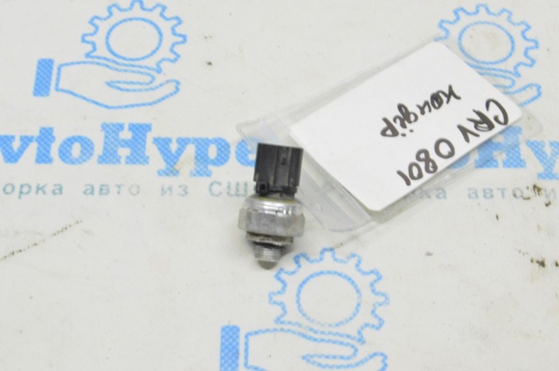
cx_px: 280
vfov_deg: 16.5
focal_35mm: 82
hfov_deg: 24.6
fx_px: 1279
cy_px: 186
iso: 6400
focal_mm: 55
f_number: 20
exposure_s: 1/15
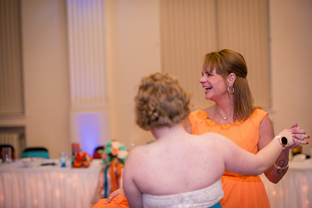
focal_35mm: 85
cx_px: 156
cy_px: 104
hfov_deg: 23.9
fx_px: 737
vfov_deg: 16.1
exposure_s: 1/125
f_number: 2.2
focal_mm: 85
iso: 640
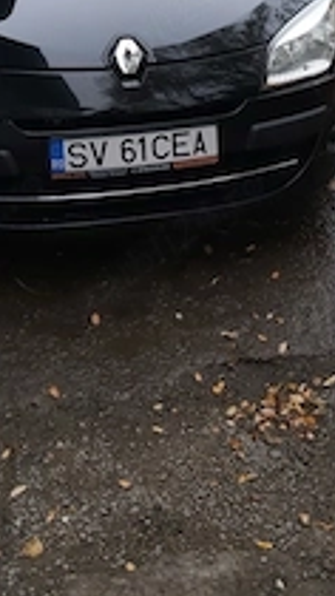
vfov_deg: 36.0
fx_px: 853
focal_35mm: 54
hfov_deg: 22.1
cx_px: 230
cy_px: 54
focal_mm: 3.92
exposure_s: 1/125
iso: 64
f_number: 1.7
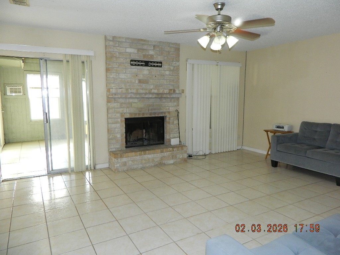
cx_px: 170
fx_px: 246
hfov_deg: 69.4
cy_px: 128
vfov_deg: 54.9
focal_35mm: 25
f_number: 3.1
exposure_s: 1/30
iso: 200
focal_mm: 4.5
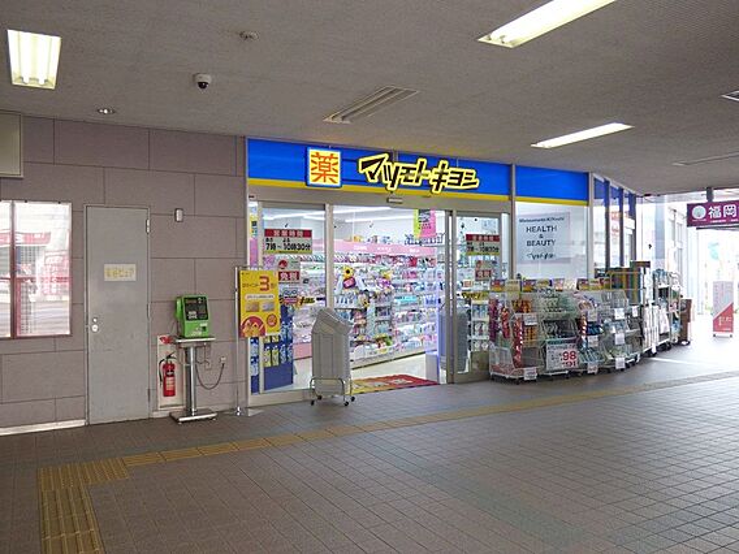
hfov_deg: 61.7
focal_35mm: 29
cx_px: 370
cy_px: 277
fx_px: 619
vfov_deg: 48.2
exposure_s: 1/80
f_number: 3.2
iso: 100
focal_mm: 5.04
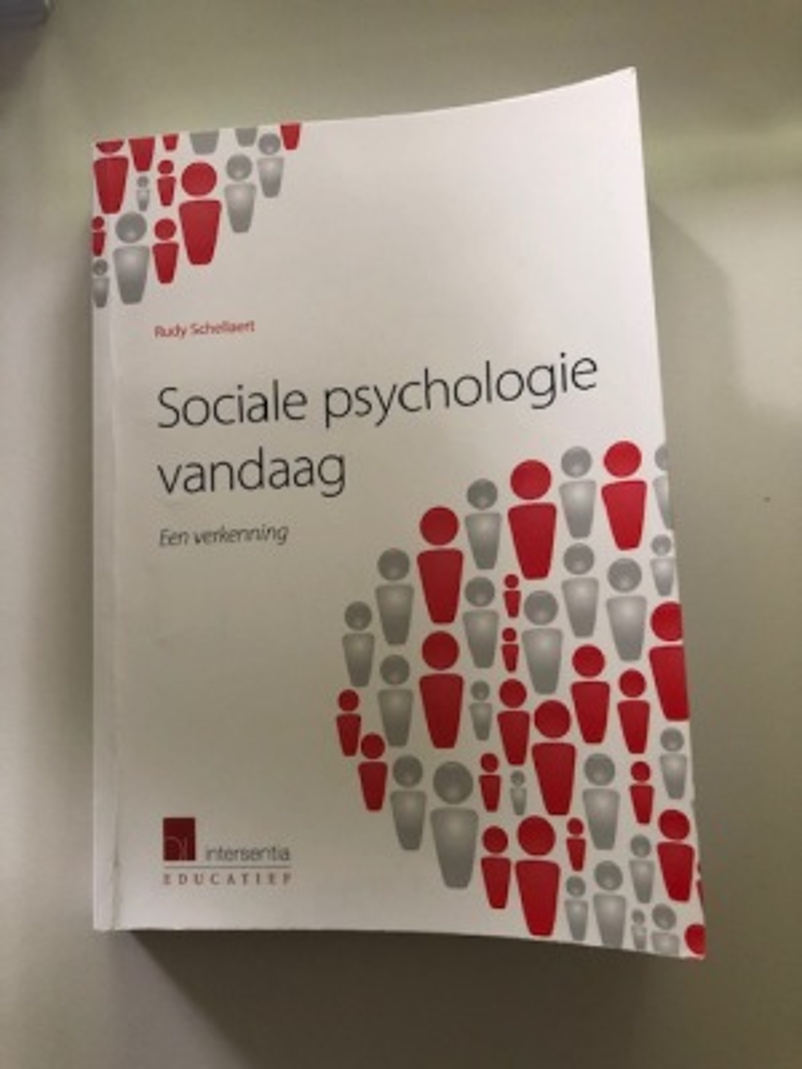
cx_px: 401
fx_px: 865
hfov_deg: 49.7
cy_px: 534
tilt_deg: -83.2
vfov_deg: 63.4
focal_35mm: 28
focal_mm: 4
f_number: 1.8
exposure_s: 1/15
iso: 100
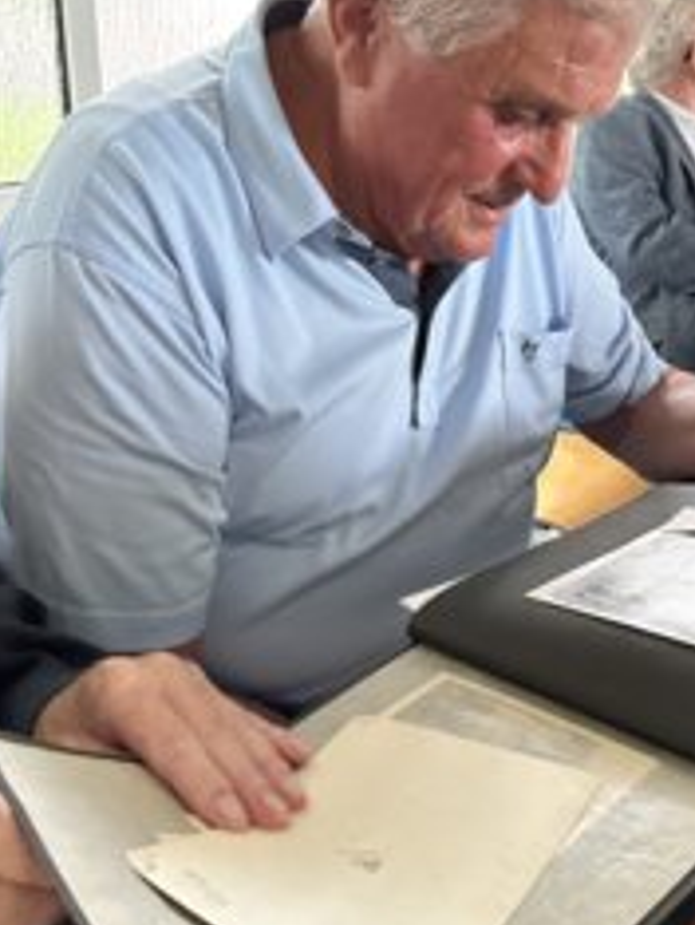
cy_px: 431
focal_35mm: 41
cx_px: 419
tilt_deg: -18.9
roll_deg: +1.1
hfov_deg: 35.1
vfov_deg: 45.7
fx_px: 1096
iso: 640
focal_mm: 6.86
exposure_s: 1/60
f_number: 1.78
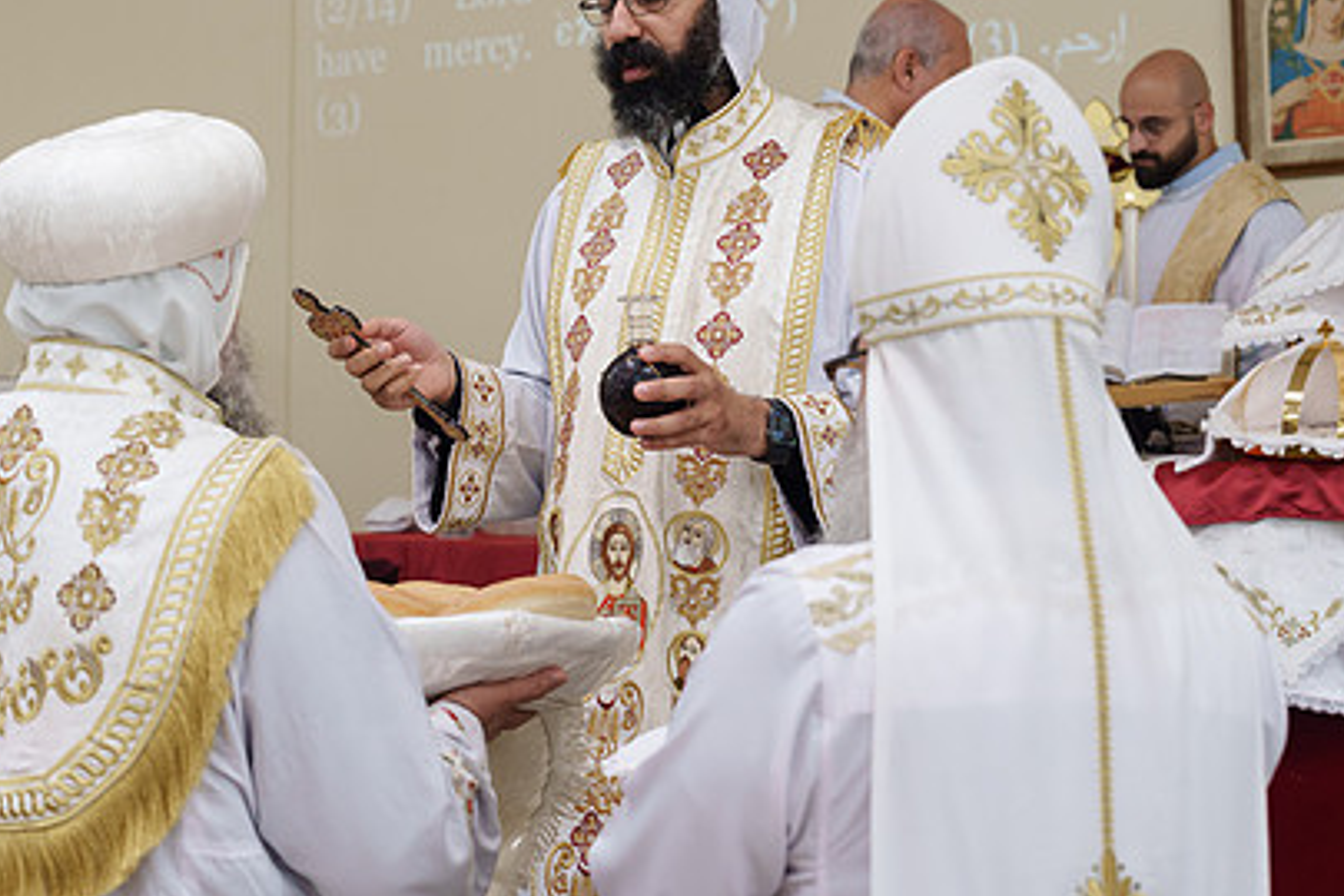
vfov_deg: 19.7
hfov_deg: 29.2
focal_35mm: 69
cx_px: 538
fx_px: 2576
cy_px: 343
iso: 1600
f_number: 3.5
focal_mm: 46
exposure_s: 1/125
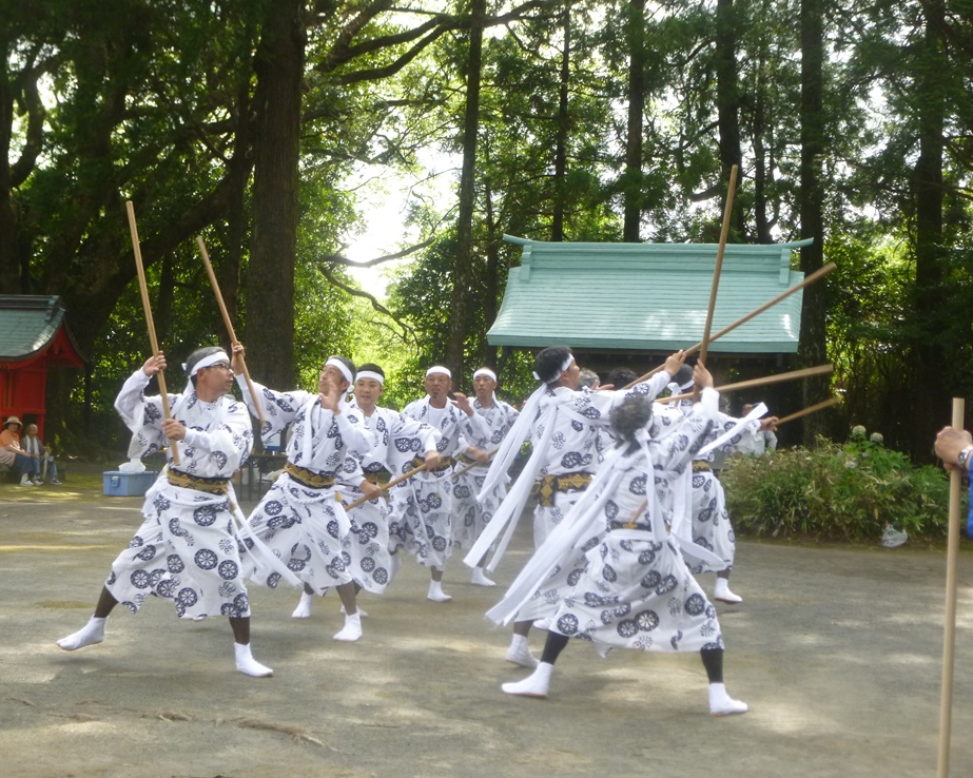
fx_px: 1584
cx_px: 455
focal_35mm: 55
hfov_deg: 34.1
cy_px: 392
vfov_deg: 27.6
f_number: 4.1
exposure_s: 1/160
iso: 200
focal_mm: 9.2
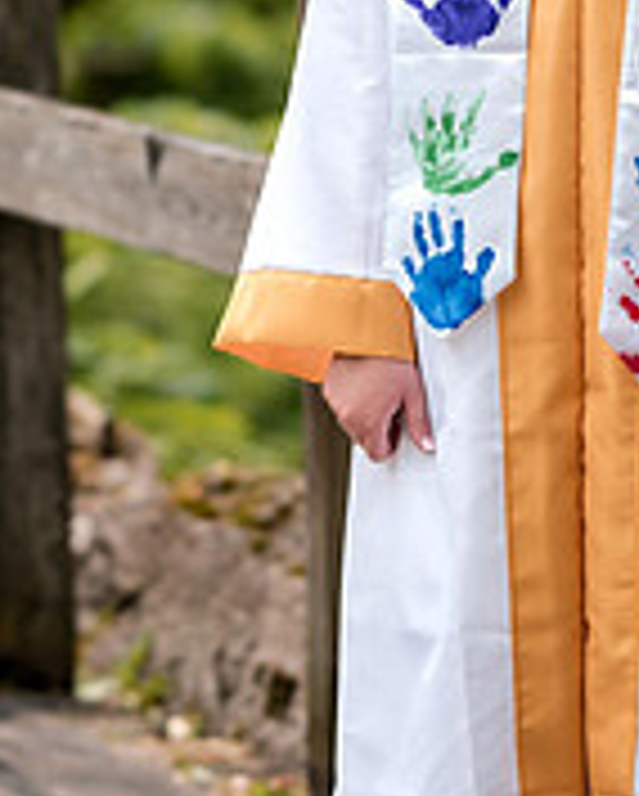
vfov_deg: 4.7
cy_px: 185
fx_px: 9629
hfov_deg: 3.8
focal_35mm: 408
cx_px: 251
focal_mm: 85
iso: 50
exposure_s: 1/800
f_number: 1.8
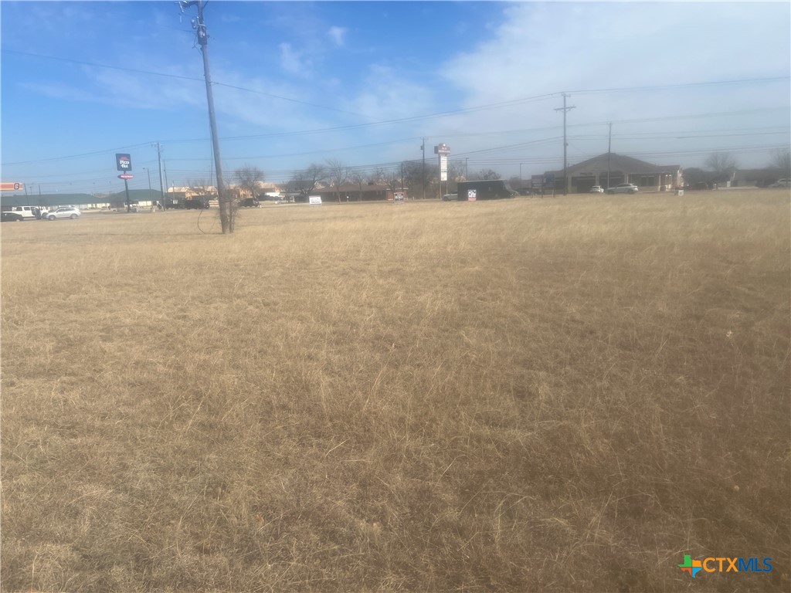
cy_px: 296
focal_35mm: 26
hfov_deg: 67.3
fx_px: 594
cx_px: 396
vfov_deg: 53.1
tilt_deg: -9.0
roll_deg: +1.6
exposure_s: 1/8000
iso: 50
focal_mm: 5.7
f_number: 1.5
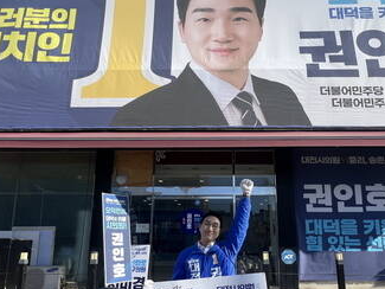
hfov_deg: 71.5
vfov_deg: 55.3
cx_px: 206
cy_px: 199
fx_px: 267
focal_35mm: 24
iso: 32
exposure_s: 1/626
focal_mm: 1.57
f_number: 1.8
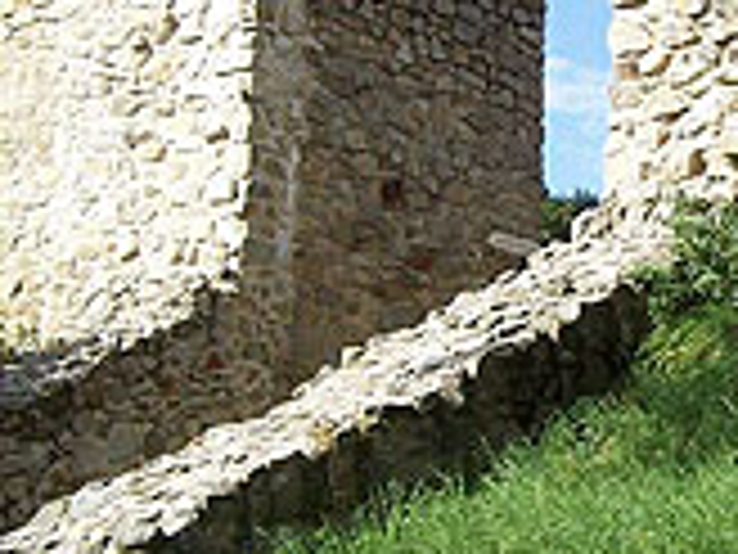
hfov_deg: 19.4
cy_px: 149
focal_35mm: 99
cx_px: 688
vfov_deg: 14.9
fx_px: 2111
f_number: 4.8
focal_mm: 6
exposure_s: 1/323
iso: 80
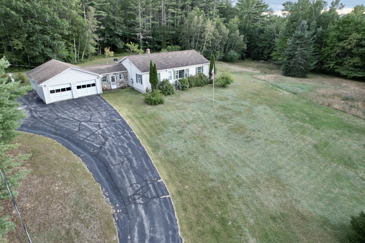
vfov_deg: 57.2
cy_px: 122
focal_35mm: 22
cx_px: 182
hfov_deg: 78.6
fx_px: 223
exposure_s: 1/15
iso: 100
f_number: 2.8
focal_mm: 8.38
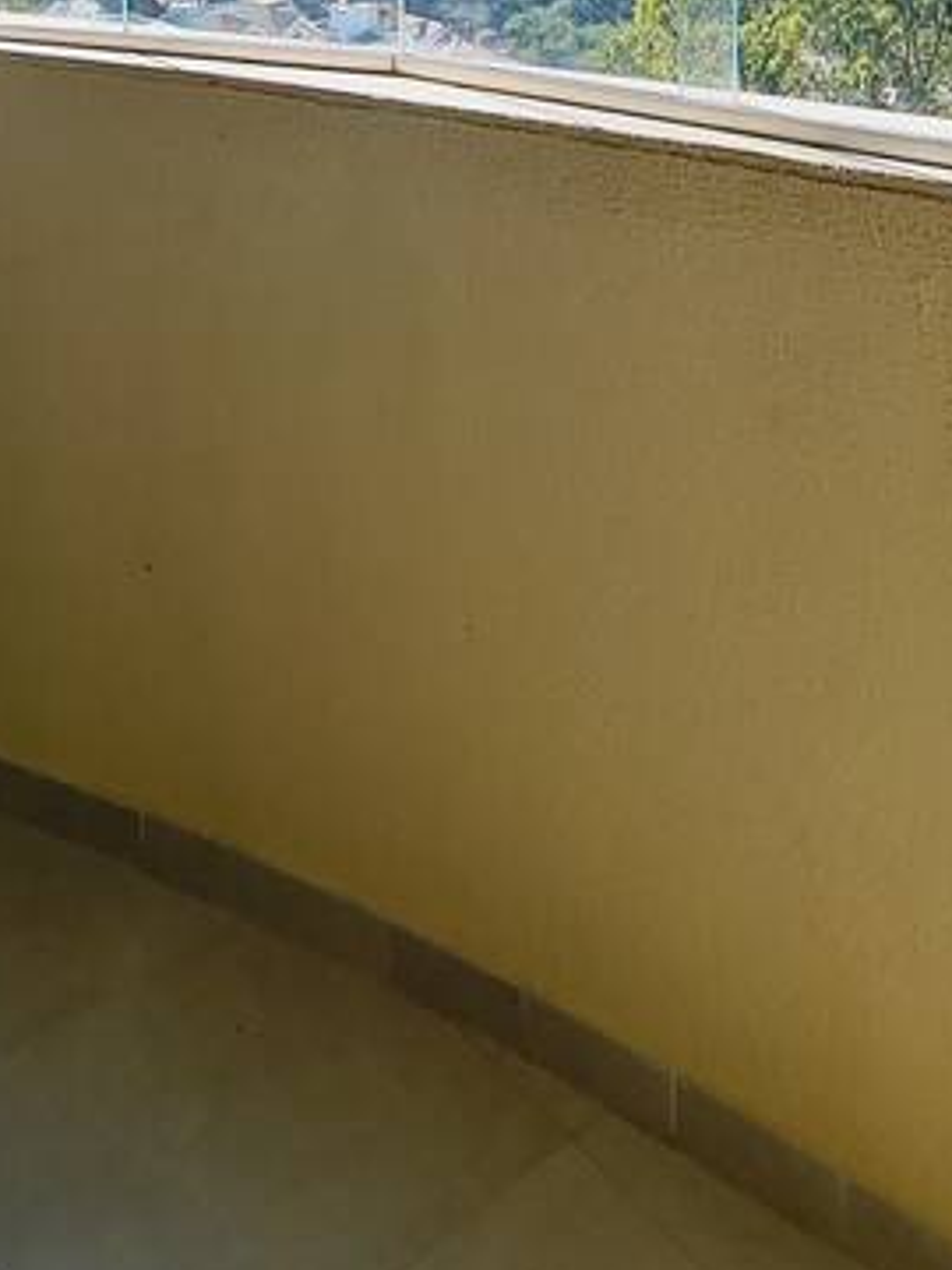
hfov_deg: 36.8
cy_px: -134
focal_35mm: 39
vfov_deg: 39.1
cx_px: 536
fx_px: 1430
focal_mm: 2.2
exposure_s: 1/1060
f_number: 2.2
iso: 50
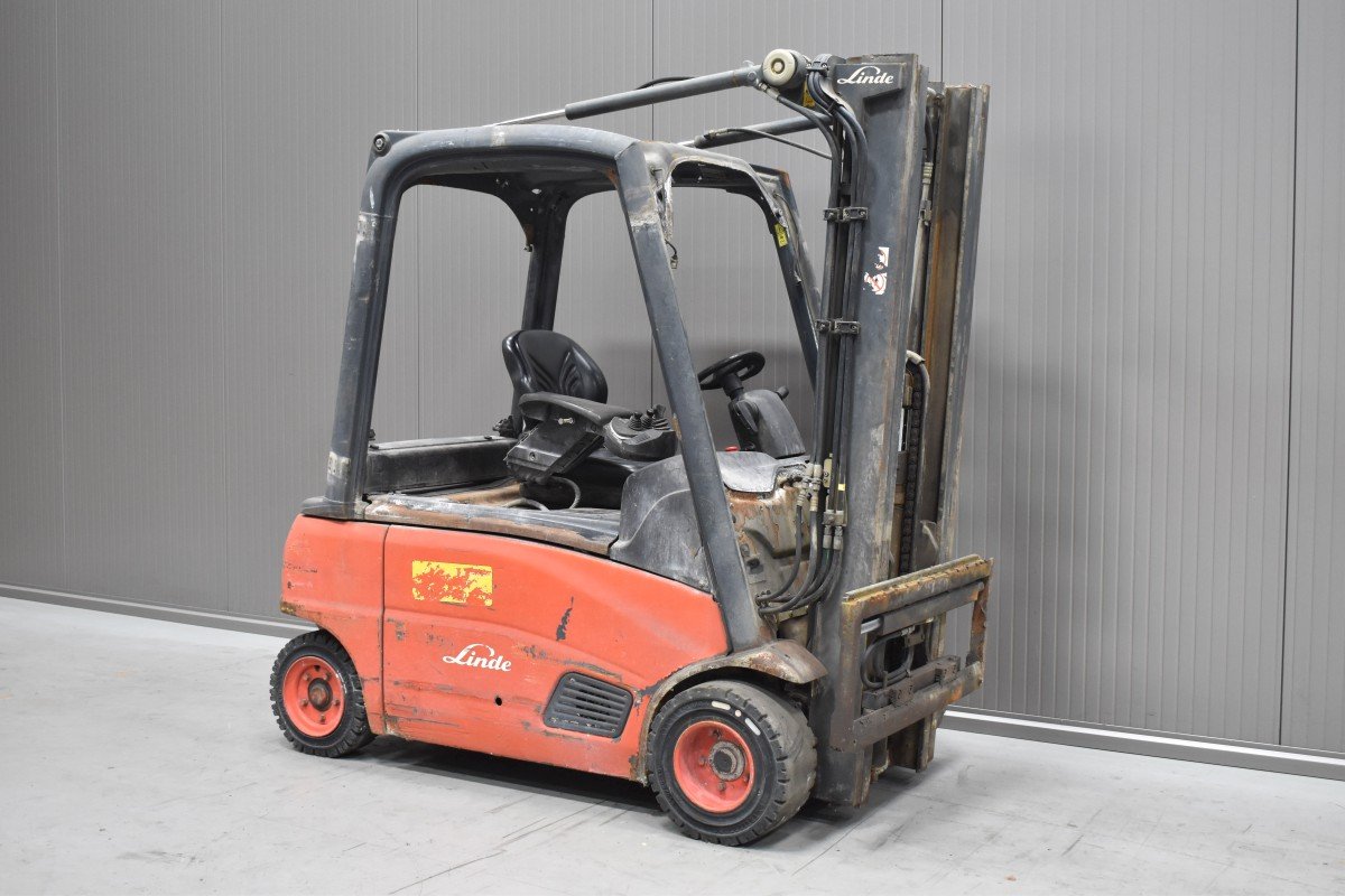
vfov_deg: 33.0
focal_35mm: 40
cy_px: 448
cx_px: 672
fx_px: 1513
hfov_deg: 47.9
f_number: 5
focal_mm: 27
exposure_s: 1/30
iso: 1250
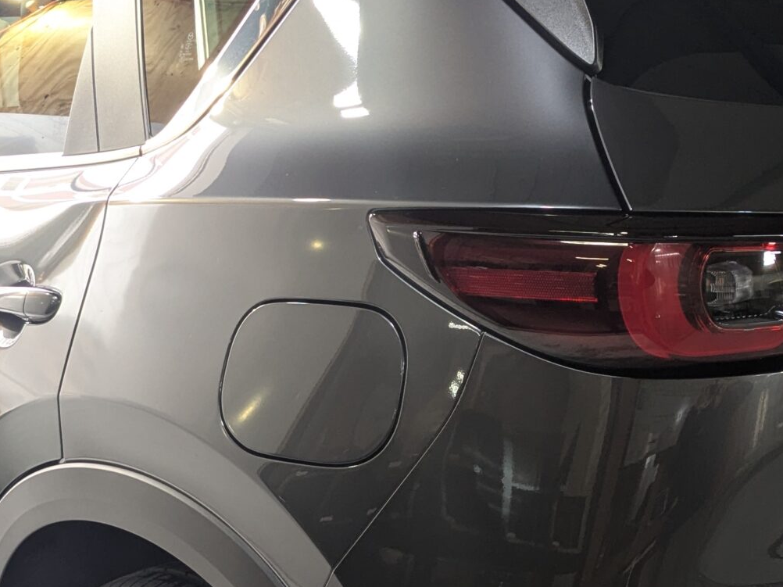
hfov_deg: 28.1
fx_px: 1560
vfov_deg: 21.0
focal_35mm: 69
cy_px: 483
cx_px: 485
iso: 176
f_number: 1.73
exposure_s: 1/120
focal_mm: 4.38
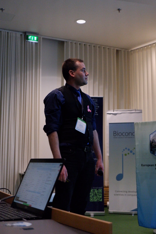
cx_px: 78
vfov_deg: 37.5
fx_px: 344
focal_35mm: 53
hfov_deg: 25.6
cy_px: 117
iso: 6400
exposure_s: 1/320
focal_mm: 35.3
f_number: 5
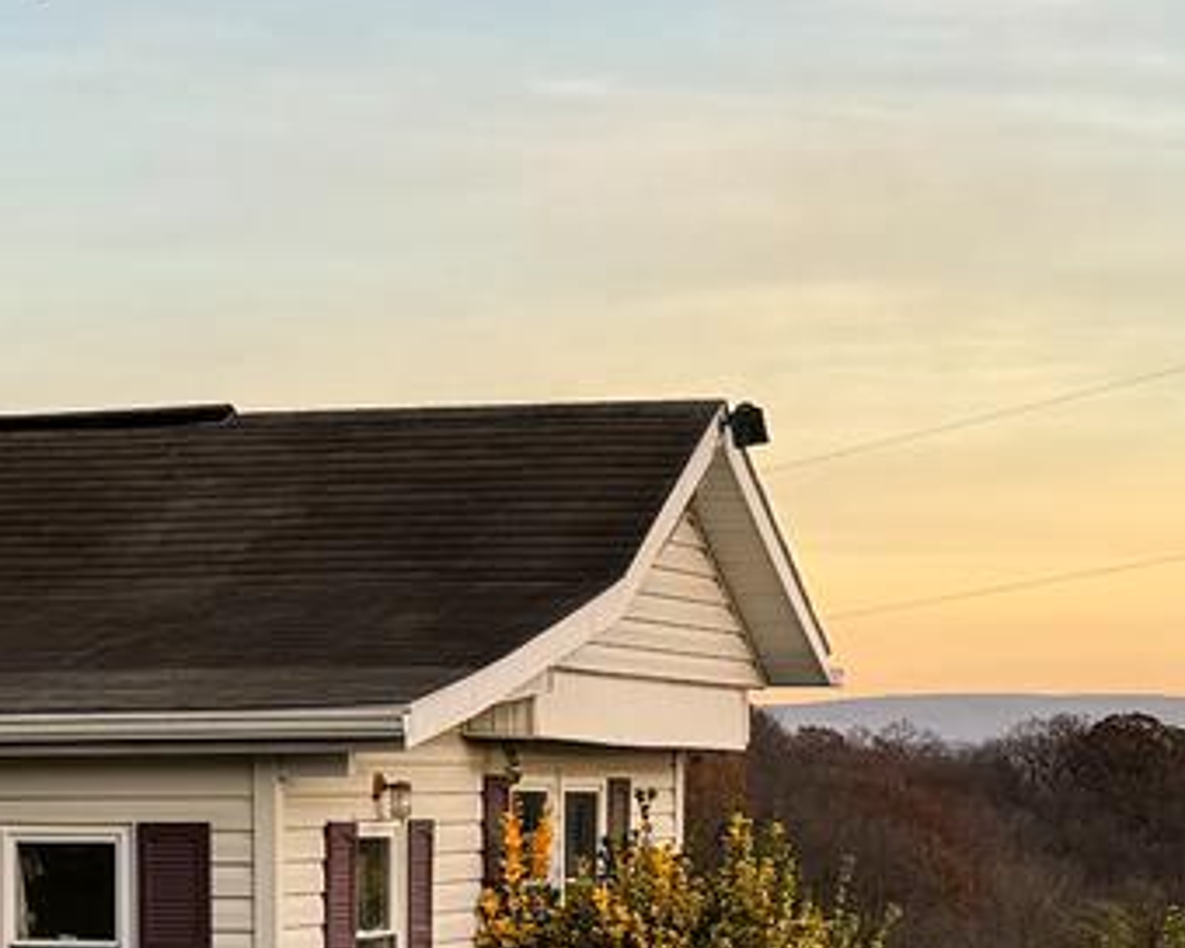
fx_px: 4945
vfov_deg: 10.8
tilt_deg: -2.6
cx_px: 216
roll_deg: +0.0
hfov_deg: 13.6
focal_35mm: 141
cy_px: 986
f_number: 1.78
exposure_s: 1/488
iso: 80
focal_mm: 6.76
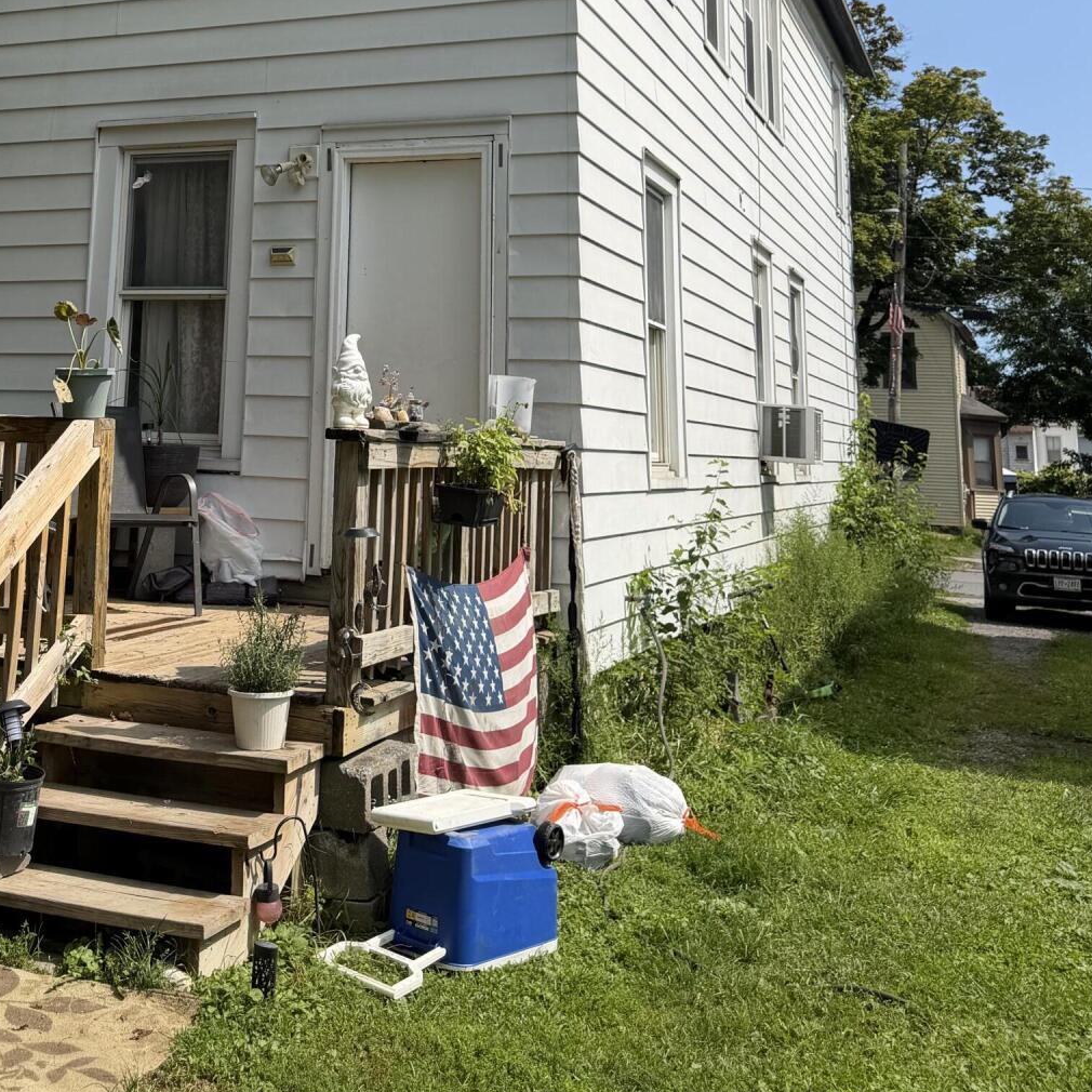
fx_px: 1499
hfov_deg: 39.2
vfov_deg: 37.4
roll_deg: -3.2
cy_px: 108
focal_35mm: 42
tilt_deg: +13.0
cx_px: 304
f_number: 1.78
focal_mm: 6.76
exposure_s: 1/4405
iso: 80
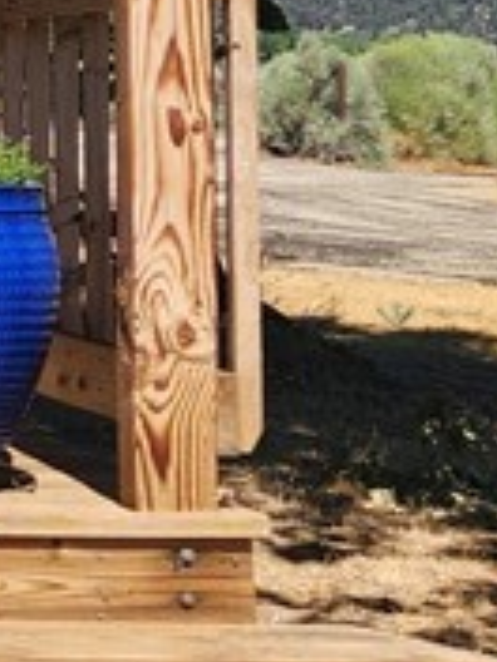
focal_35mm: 134
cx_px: -776
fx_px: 2565
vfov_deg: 14.4
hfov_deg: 9.6
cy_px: -60
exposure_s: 1/1102
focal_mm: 5.4
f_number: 1.8
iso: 20
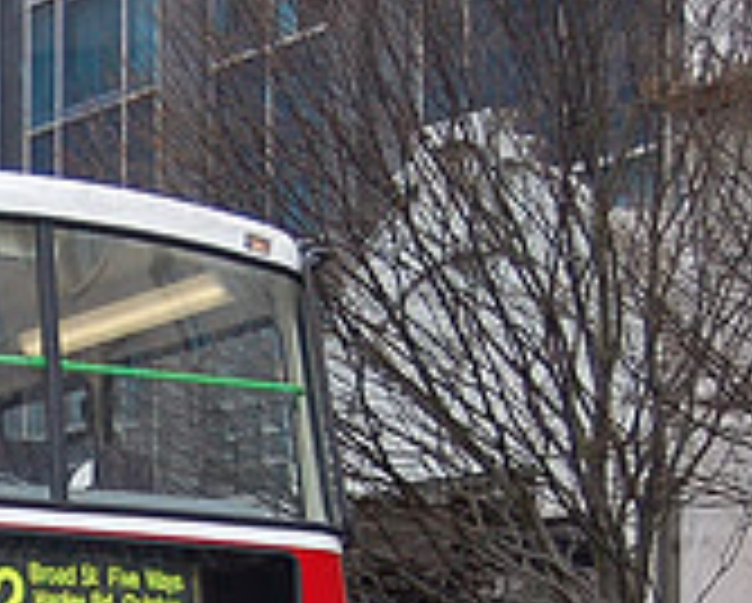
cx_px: -189
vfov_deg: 9.7
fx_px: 3476
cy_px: 790
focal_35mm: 156
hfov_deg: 12.0
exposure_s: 1/400
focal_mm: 32
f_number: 4.5
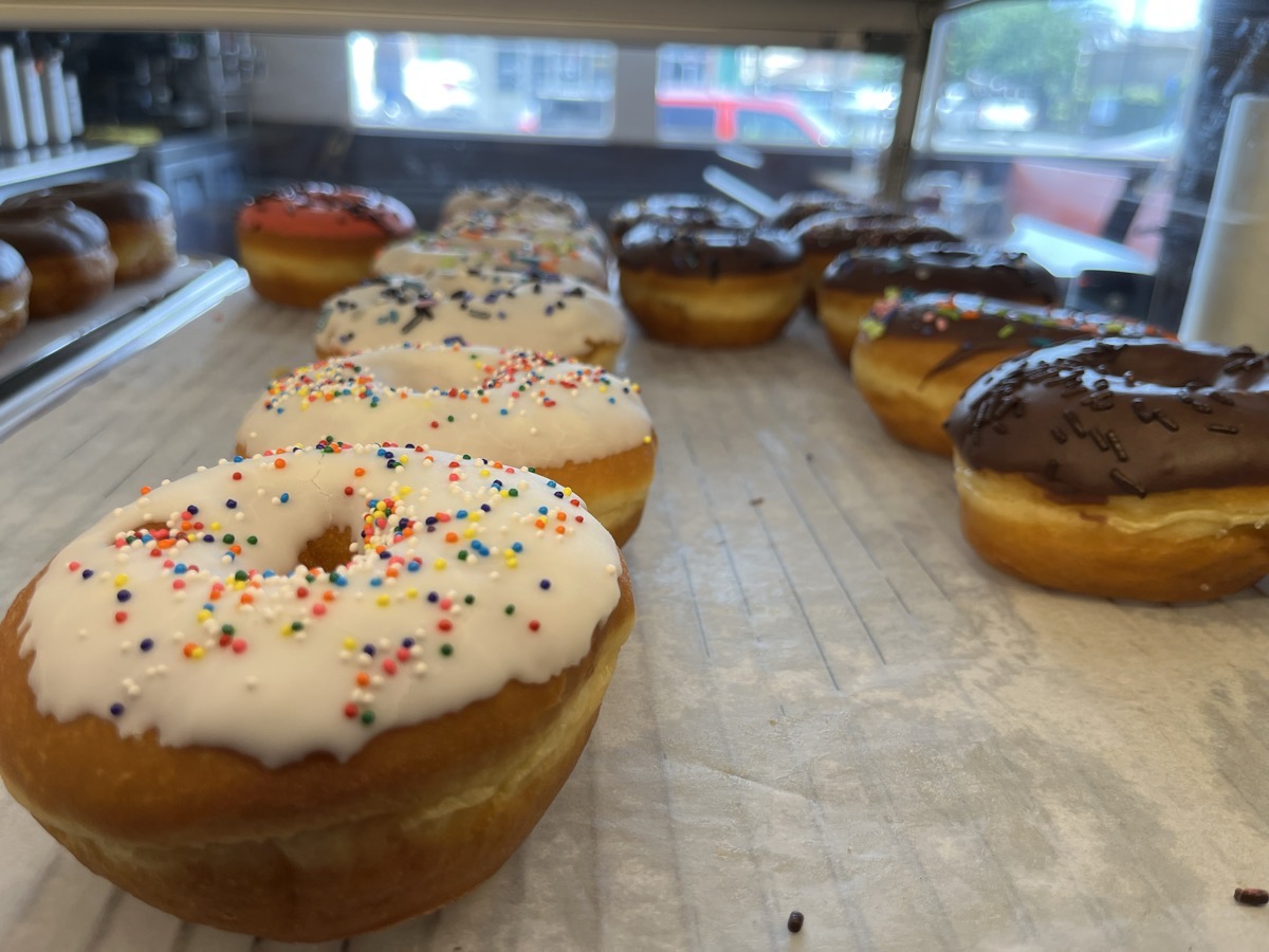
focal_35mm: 26
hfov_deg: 67.3
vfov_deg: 53.1
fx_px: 953
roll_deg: -2.5
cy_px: 476
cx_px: 634
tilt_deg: -22.7
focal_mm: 5.1
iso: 40
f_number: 1.6
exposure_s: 1/164
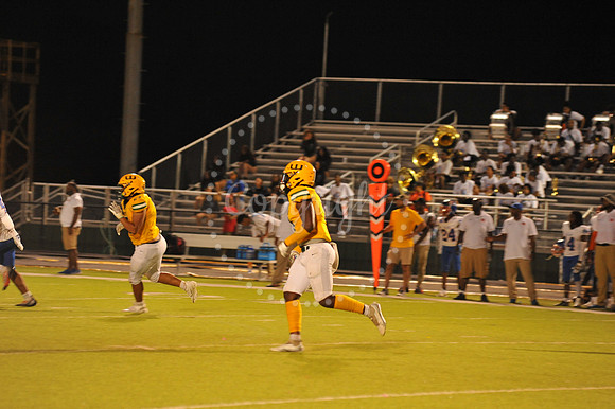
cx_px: 308
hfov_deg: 10.3
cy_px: 204
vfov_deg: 6.9
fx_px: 3415
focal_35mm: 200
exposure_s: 1/160
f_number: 4.5
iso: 3200
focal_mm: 200
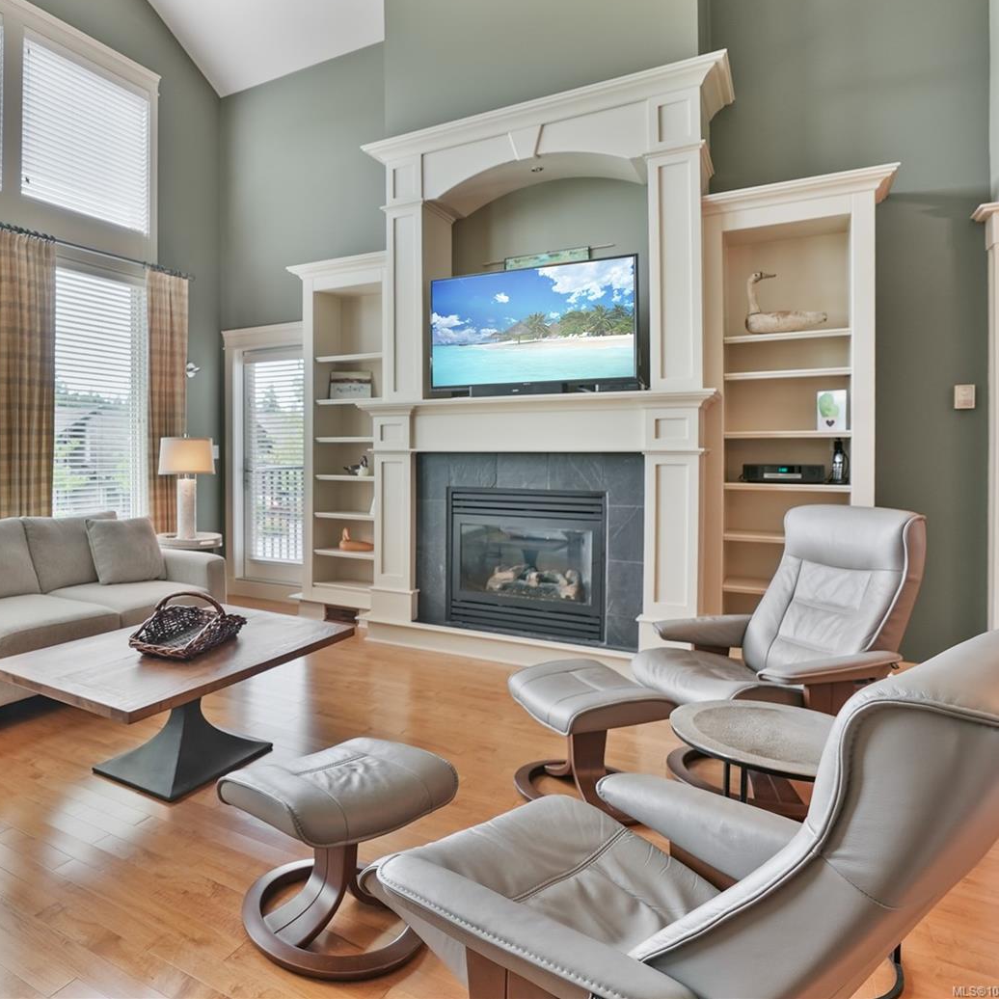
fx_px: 686
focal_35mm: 21
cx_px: 266
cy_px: 486
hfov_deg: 68.1
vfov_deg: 72.1
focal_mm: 16
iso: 500
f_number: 4
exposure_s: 1/125
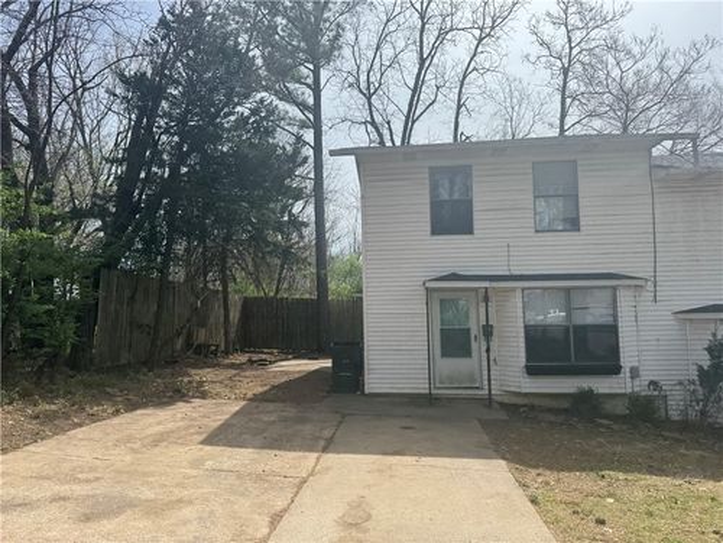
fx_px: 501
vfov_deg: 56.8
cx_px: 362
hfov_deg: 71.6
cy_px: 272
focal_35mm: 24
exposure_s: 1/4950
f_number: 1.78
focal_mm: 6.76
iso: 80
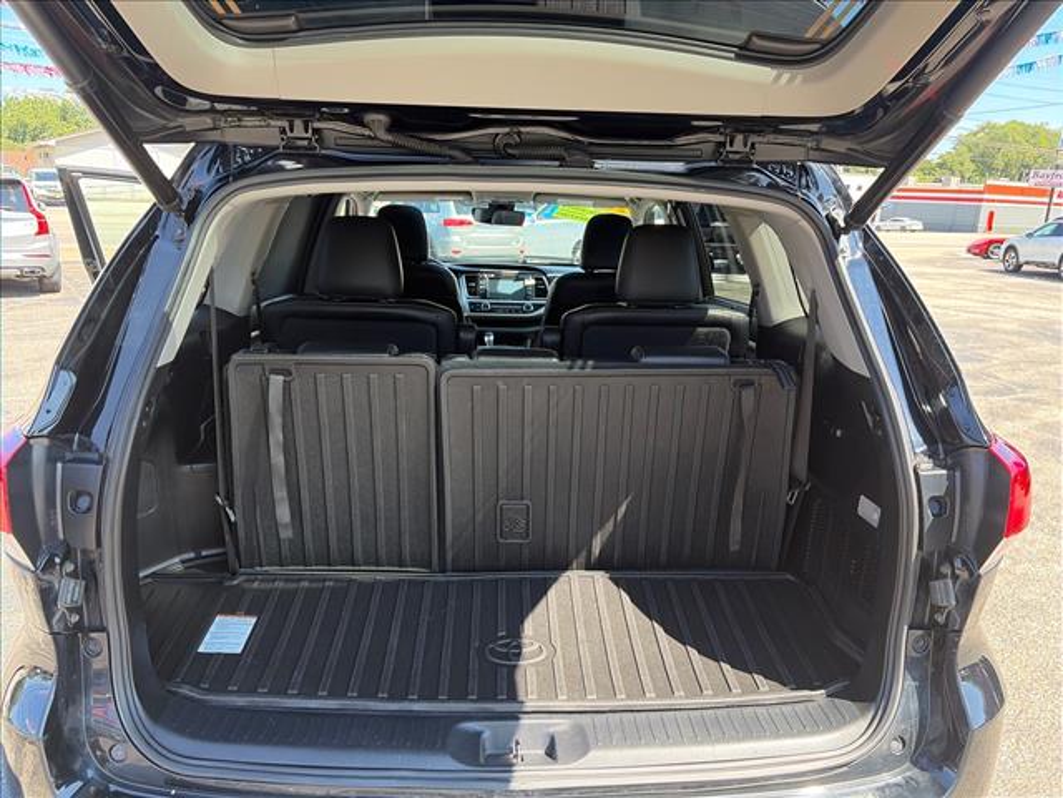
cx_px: 532
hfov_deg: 67.3
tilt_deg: -15.4
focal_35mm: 26
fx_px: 798
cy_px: 399
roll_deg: -1.3
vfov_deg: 53.1
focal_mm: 5.96
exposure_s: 1/189
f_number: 1.6
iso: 50
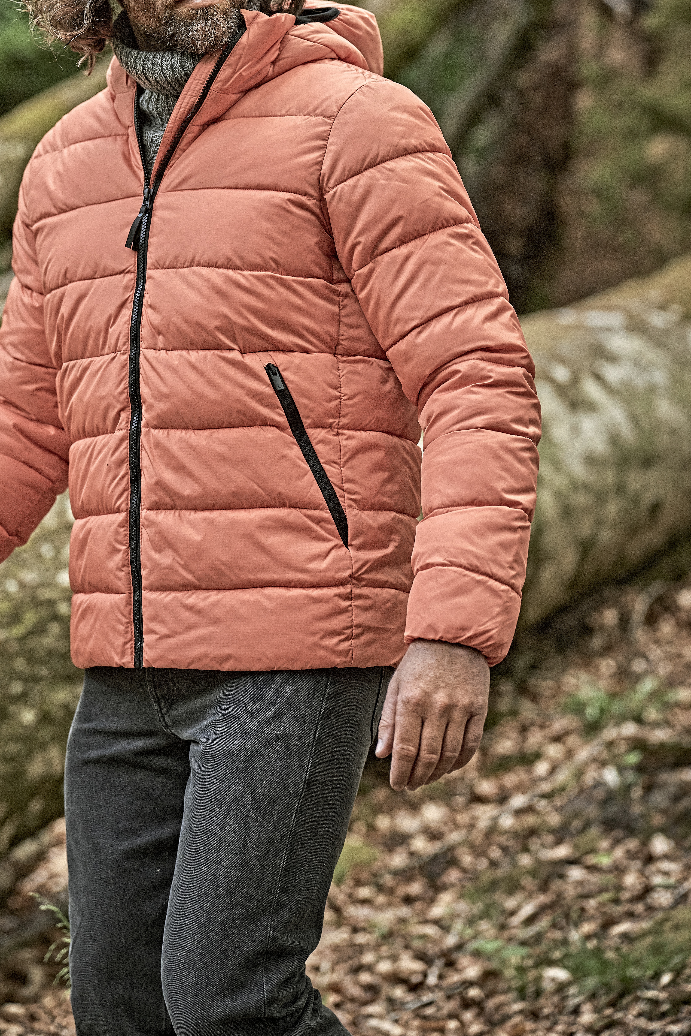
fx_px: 3109
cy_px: 355
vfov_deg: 18.9
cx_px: 248
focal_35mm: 108
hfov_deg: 12.7
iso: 1250
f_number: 2.8
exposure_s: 1/1600
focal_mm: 82
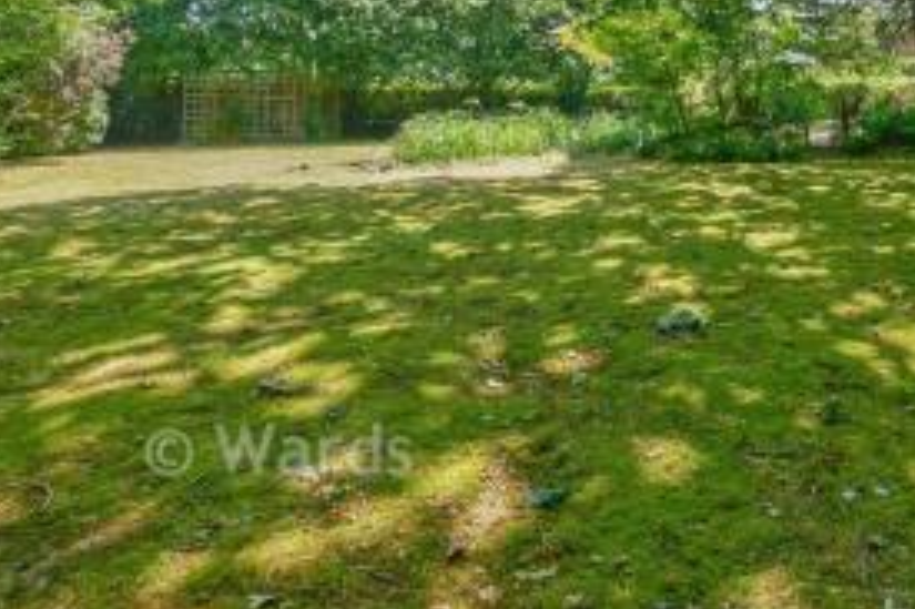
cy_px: 88
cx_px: 659
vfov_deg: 45.9
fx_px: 660
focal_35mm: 26
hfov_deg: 66.1
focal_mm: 10
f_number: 8
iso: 160
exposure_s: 1/80
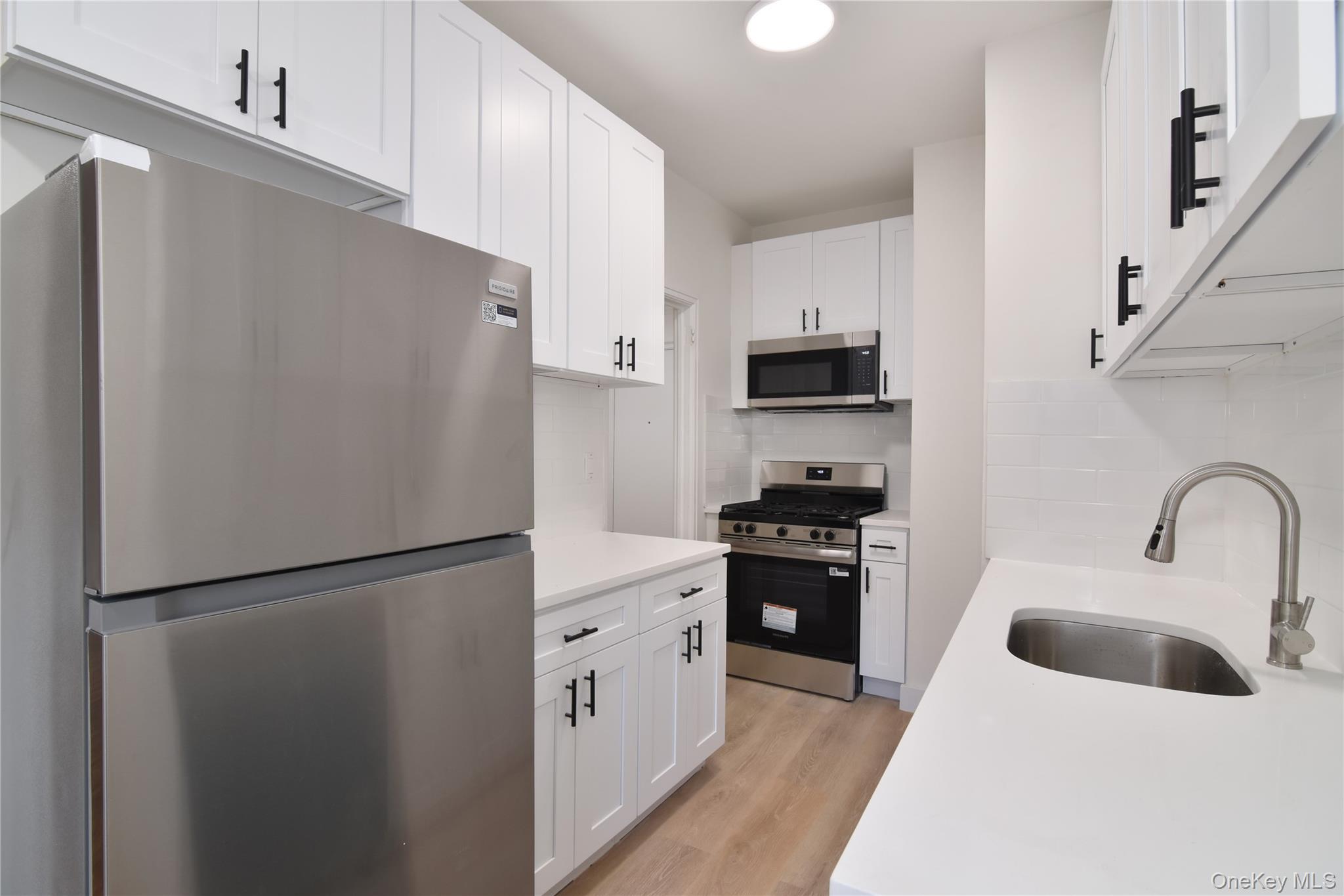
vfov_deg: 72.0
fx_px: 616
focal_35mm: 16
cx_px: 672
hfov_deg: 95.0
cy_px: 448
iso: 640
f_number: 11
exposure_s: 1/40
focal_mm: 11
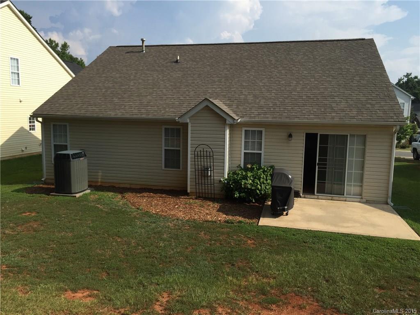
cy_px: 158
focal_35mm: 29
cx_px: 210
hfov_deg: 61.7
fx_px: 352
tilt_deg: -5.9
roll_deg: -2.2
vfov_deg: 48.2
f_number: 2.2
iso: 32
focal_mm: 4.15
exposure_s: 1/1980
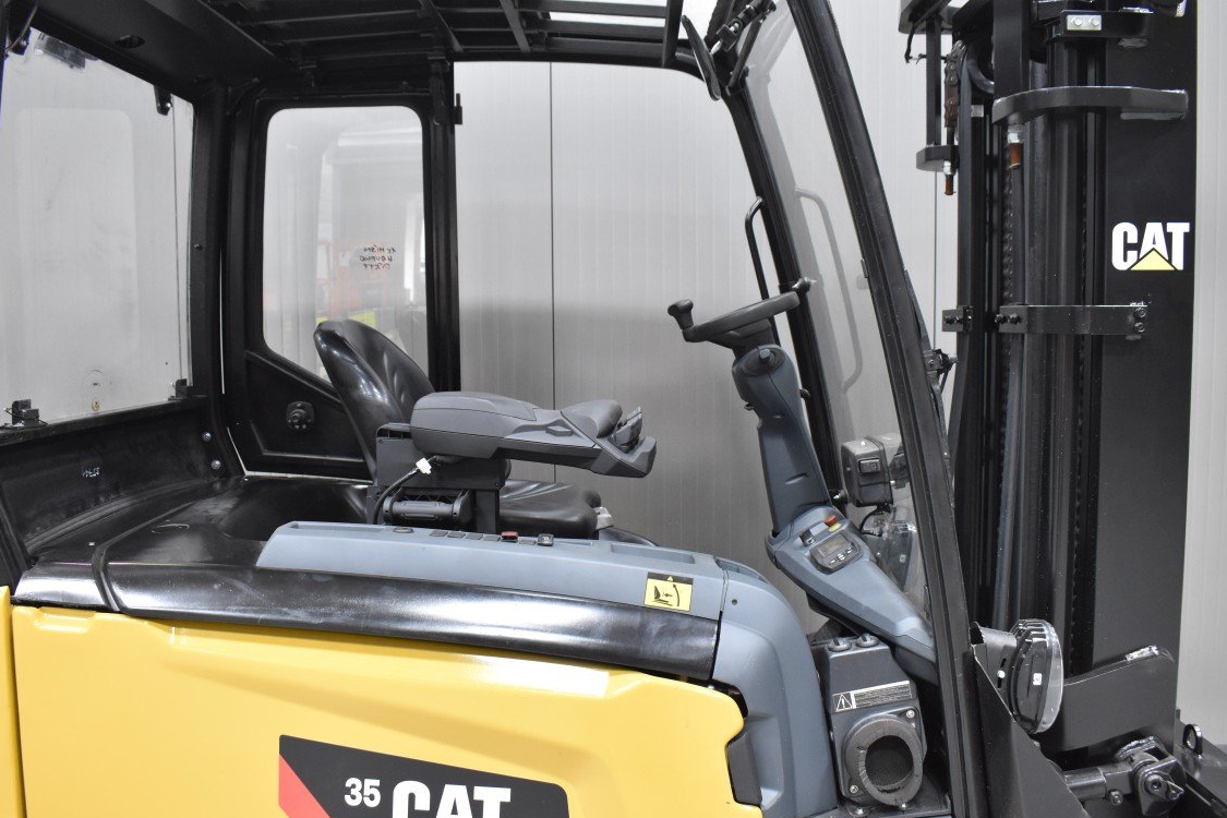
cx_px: 601
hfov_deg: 58.7
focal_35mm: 32
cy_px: 419
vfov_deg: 41.1
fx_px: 1091
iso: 1600
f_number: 4.5
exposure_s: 1/25
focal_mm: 20
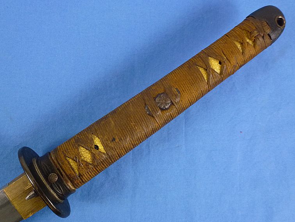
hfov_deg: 52.6
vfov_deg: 40.7
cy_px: 111
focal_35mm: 35
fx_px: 298
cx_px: 150
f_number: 3.6
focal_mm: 5.9
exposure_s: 1/60
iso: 250
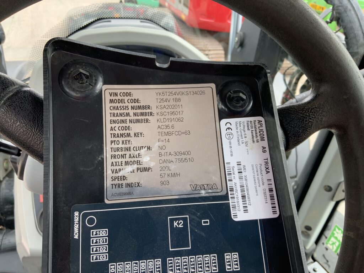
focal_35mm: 29
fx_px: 305
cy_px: 136
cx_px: 182
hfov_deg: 61.7
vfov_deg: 48.2
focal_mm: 3
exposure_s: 1/122
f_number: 1.8
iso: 25
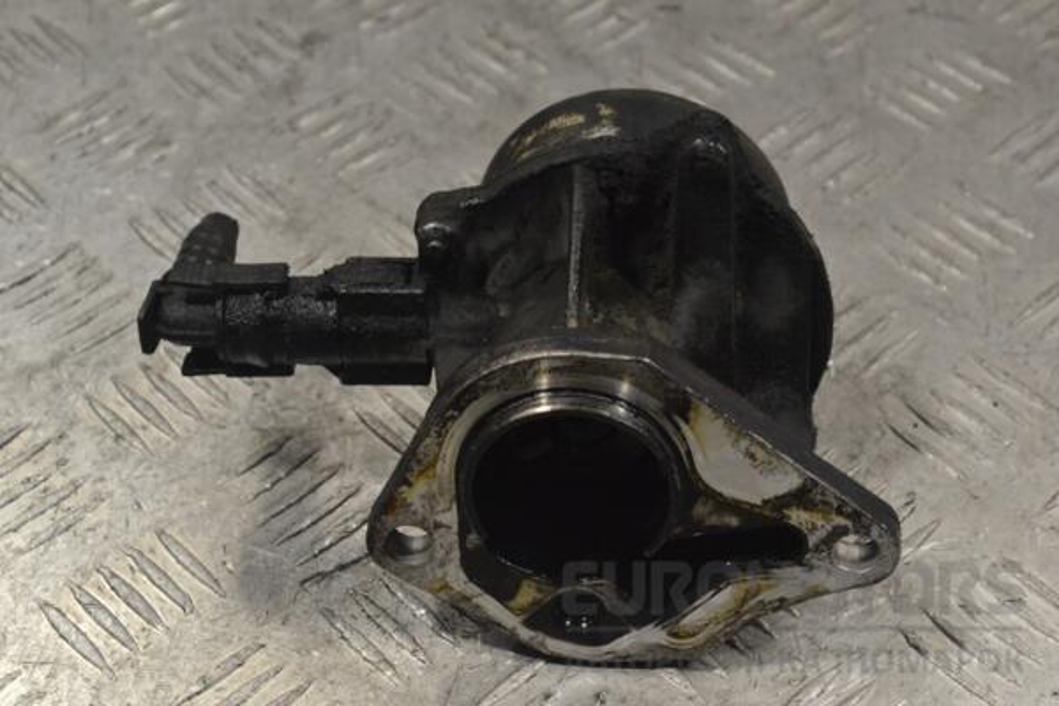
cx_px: 530
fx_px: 2427
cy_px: 353
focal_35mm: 82
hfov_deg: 24.6
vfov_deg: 16.6
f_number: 9
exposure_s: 1/320
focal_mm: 55
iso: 3200
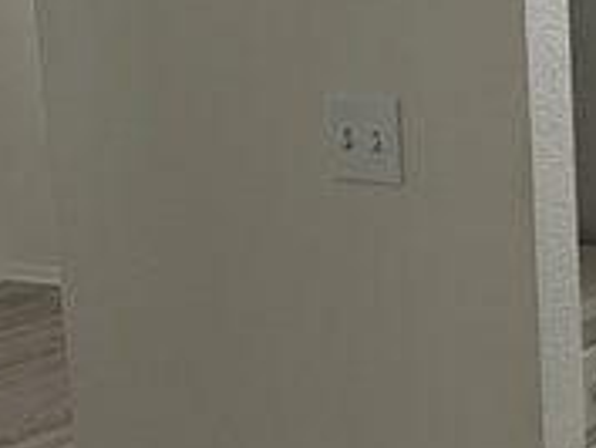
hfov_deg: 17.3
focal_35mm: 98
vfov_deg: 15.1
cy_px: 125
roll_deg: +0.8
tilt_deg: -10.0
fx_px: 1688
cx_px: 985
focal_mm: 5.7
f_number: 1.5
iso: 160
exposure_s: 1/60
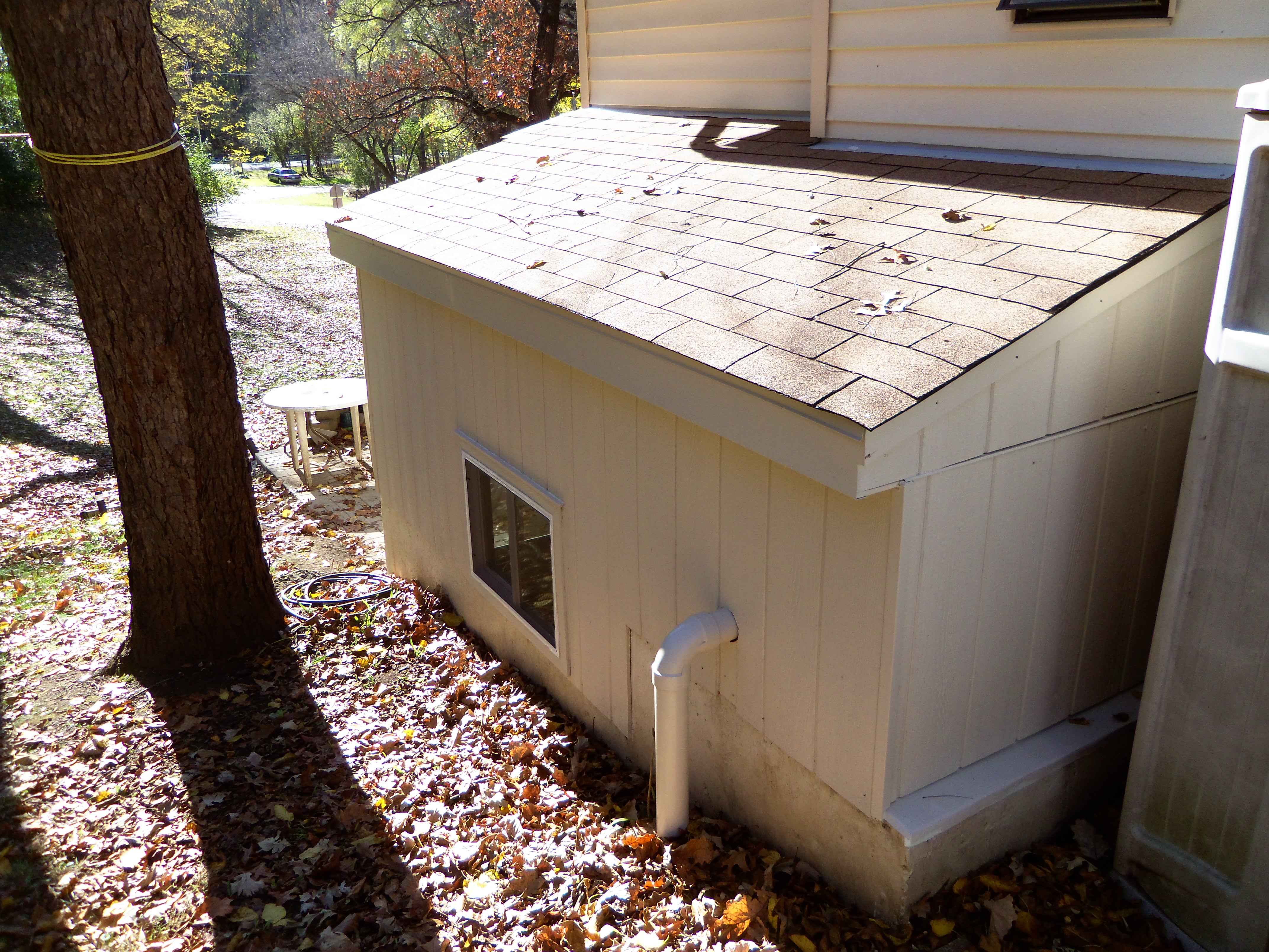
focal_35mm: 28
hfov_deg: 63.4
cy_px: 476
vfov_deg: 49.7
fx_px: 1026
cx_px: 634
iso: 64
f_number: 3.9
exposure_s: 1/125
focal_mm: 5.1
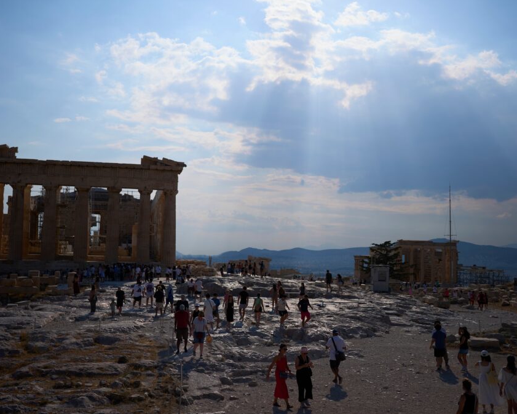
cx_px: 242
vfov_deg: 37.3
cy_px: 209
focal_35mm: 40
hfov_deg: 45.8
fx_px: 612
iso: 50
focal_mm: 35
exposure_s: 1/10000
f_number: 1.4
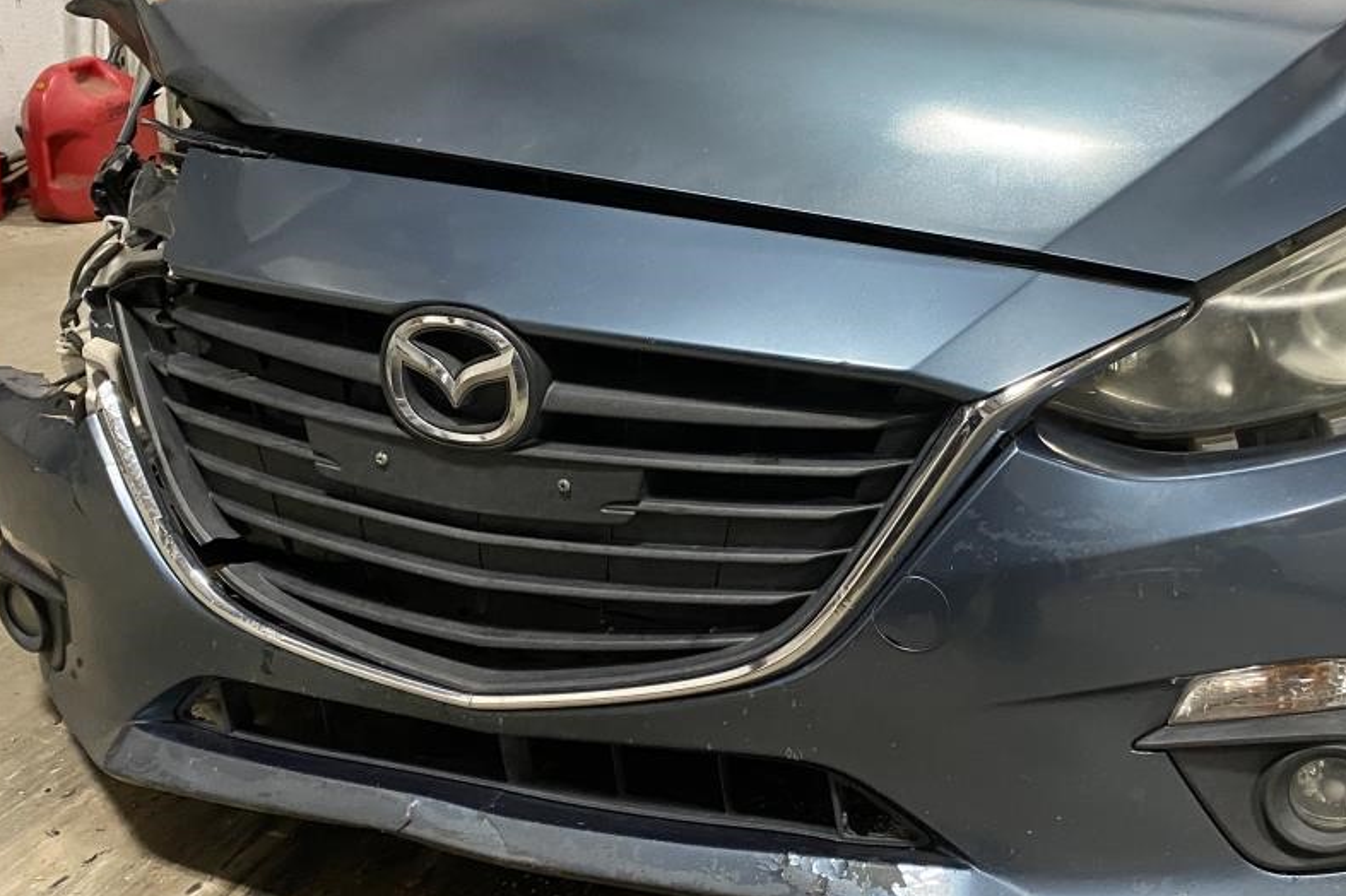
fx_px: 1644
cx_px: 860
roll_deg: -4.0
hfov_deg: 44.1
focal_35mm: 44
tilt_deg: -16.5
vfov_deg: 30.4
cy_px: 337
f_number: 1.8
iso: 400
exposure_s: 1/60
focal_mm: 4.25
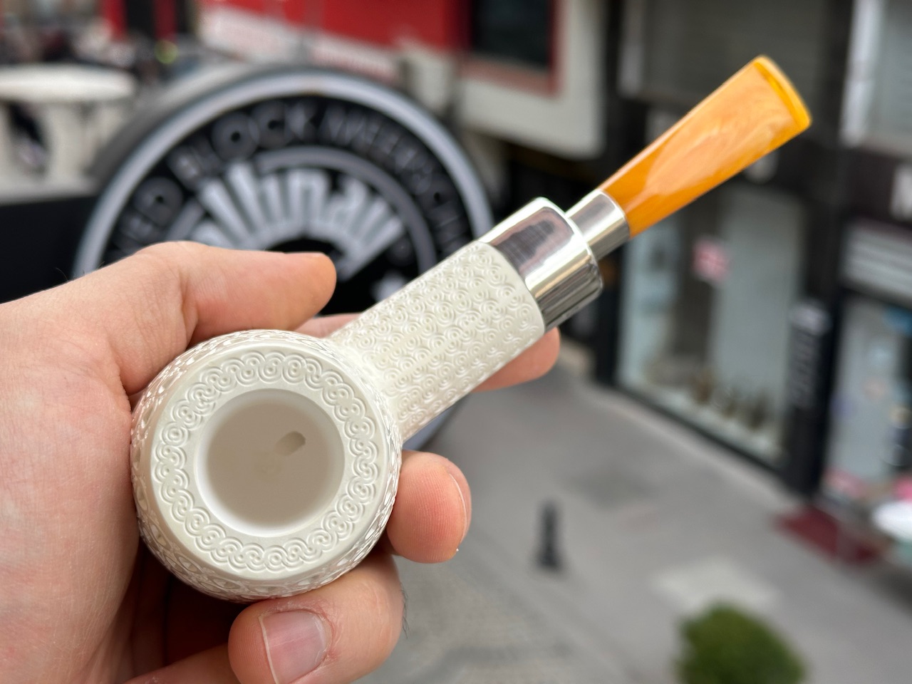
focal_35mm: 48
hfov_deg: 39.7
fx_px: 1265
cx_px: 456
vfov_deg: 30.3
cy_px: 342
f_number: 1.78
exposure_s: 1/398
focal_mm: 6.86
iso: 64
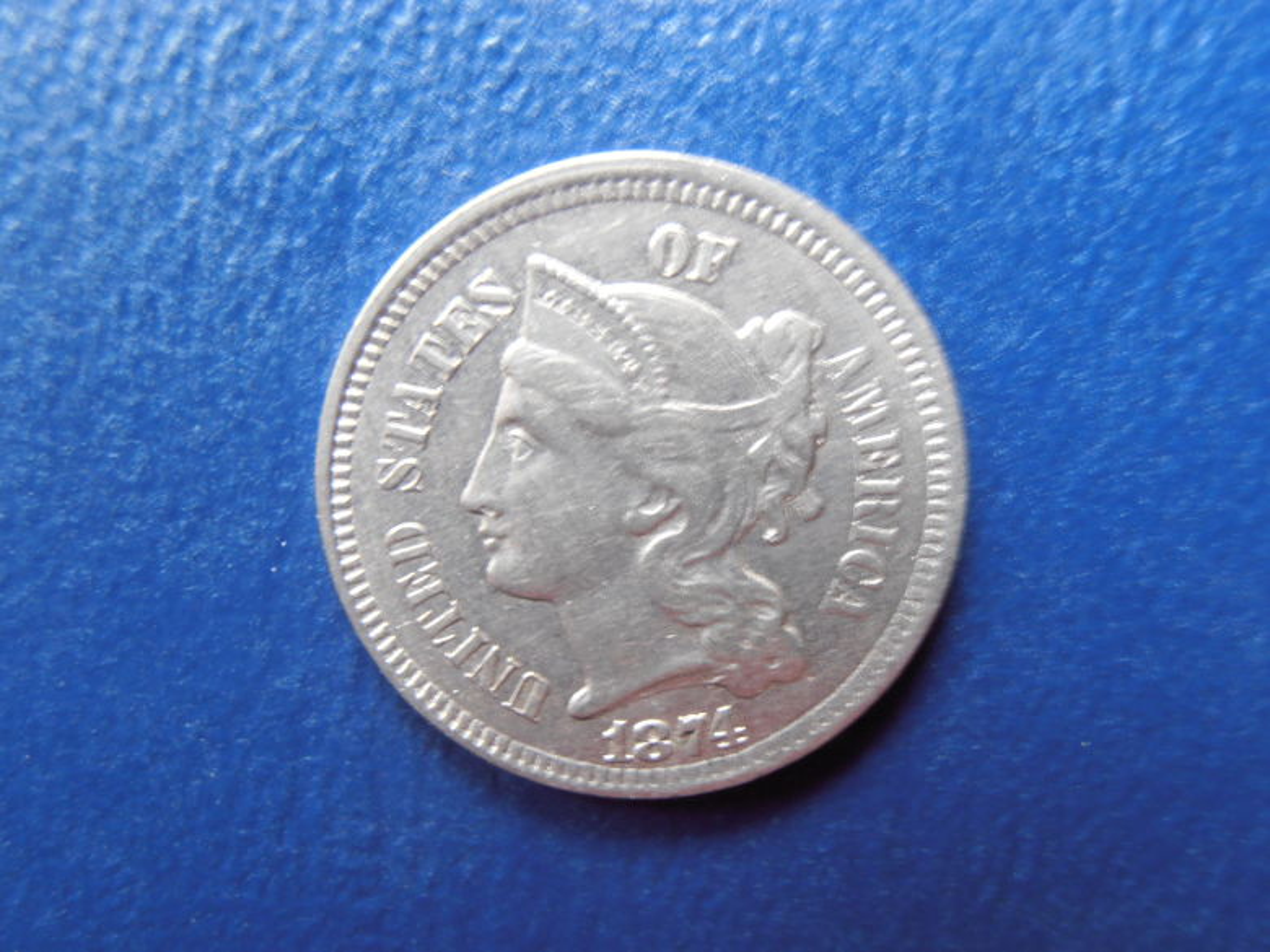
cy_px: 476
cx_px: 635
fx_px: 1357
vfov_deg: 38.7
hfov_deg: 50.1
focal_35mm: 37
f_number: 3.9
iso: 125
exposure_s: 1/5
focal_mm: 6.61
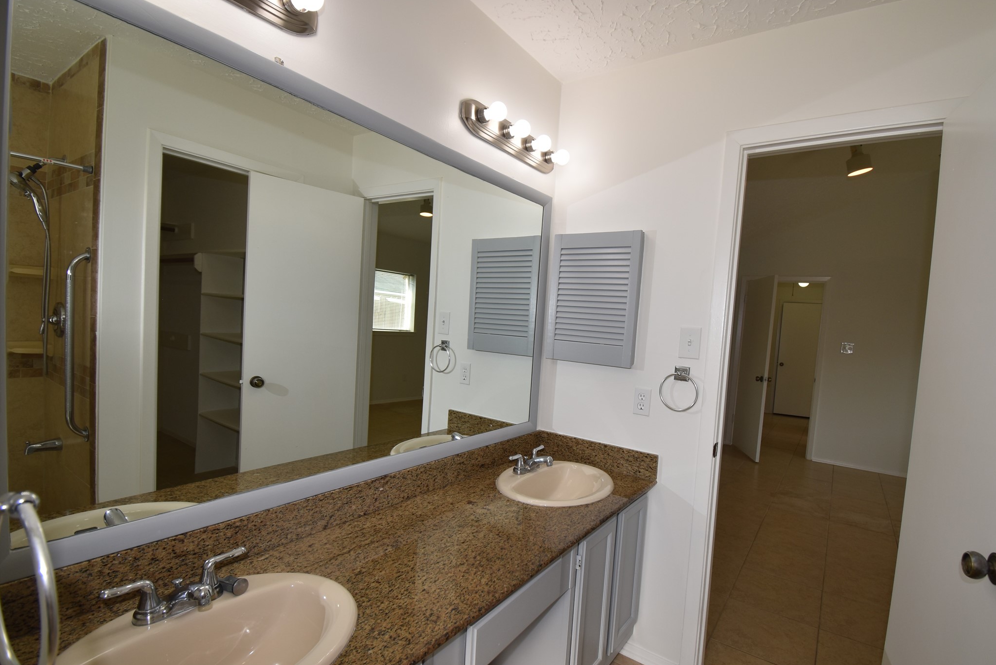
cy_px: 352
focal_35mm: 16
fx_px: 443
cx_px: 530
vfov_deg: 73.7
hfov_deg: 96.6
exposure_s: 1/125
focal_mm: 10
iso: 220
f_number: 5.6
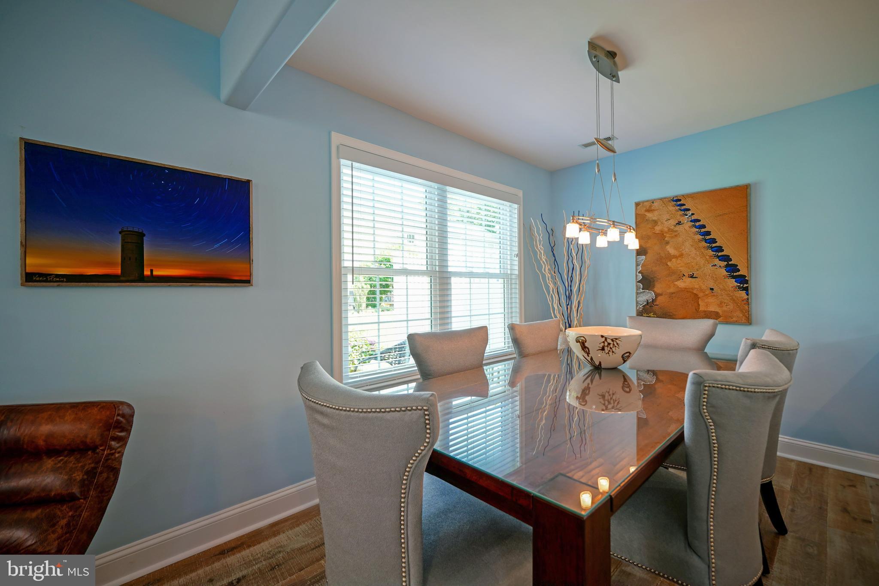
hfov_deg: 100.4
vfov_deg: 77.3
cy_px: 293
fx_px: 366
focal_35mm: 15
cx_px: 440
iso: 160
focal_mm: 10
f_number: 2.8
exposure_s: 1/30
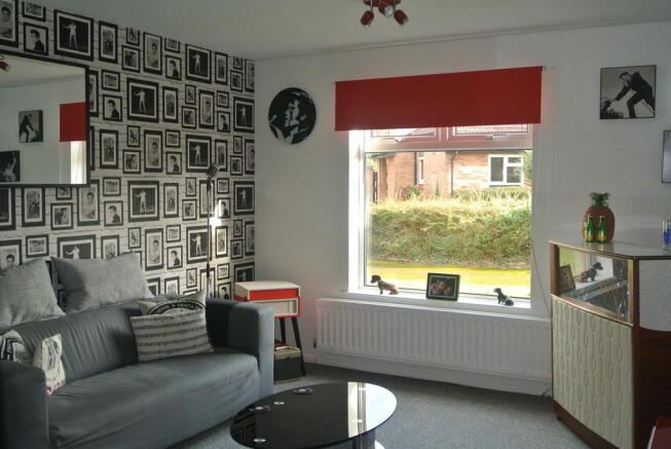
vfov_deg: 37.0
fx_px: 672
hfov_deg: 53.1
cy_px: 224
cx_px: 336
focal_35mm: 36
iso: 180
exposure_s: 1/60
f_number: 4
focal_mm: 13.6
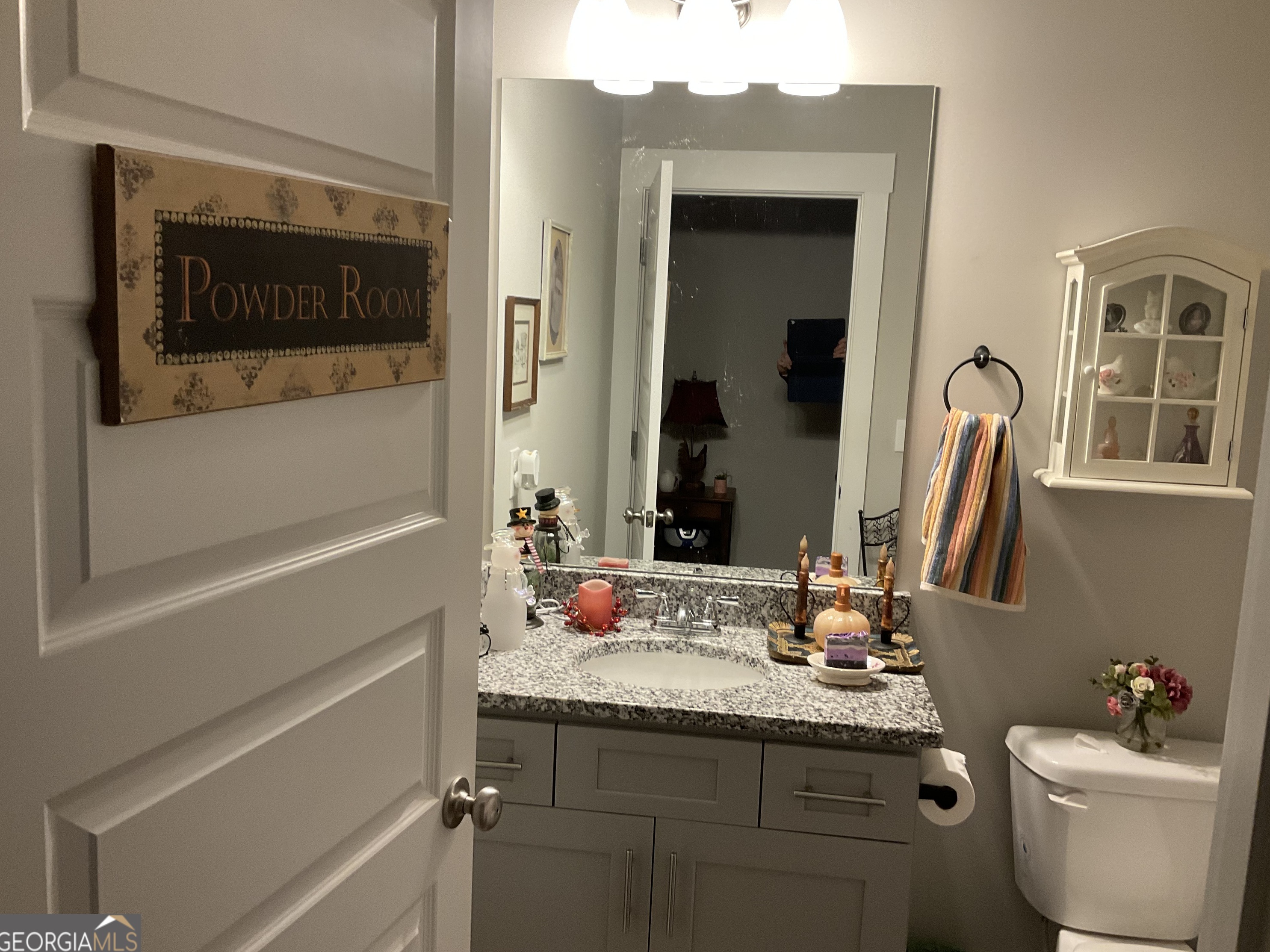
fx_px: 1101
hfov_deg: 60.0
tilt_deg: -5.0
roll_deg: -3.0
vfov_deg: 46.8
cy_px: 471
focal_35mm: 30
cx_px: 650
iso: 125
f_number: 1.8
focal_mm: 3
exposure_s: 1/60
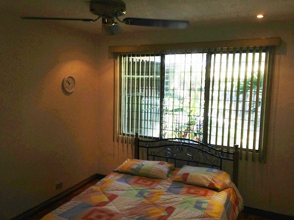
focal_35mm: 33
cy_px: 110
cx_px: 147
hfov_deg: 55.4
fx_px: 280
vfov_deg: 42.9
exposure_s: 1/73
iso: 50
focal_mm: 4.12
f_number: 2.4
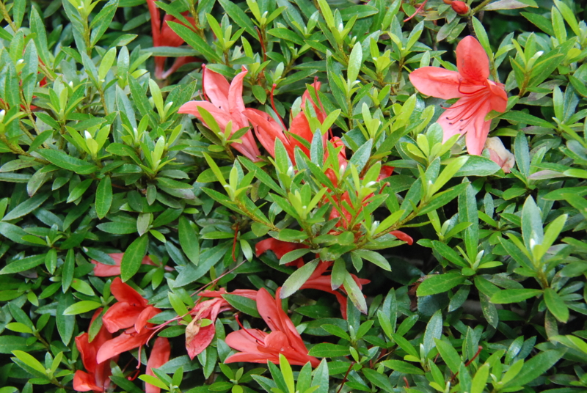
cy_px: 196
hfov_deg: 18.9
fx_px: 1764
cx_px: 294
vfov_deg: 12.7
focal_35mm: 108
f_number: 11
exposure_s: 1/200
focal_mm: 72
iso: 1600
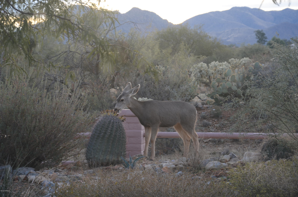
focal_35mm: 158
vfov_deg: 8.7
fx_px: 1301
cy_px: 98
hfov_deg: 13.1
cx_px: 149
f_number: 8
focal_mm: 105
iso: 200
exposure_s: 1/60
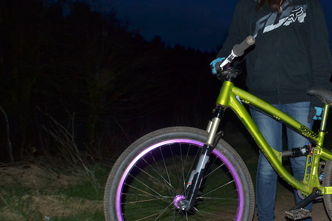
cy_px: 100
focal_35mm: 65
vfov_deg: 20.9
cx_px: 269
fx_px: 599
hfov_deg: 30.2
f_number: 4
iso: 800
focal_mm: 24
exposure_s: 1/100
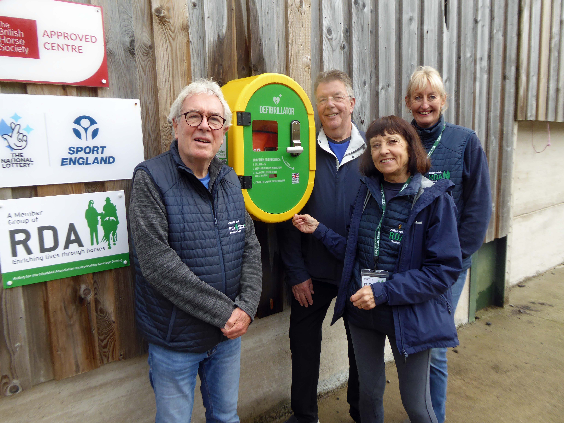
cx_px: 282
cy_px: 212
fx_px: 440
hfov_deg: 65.3
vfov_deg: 51.4
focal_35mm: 27
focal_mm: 4.7
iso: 100
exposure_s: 1/80
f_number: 3.4
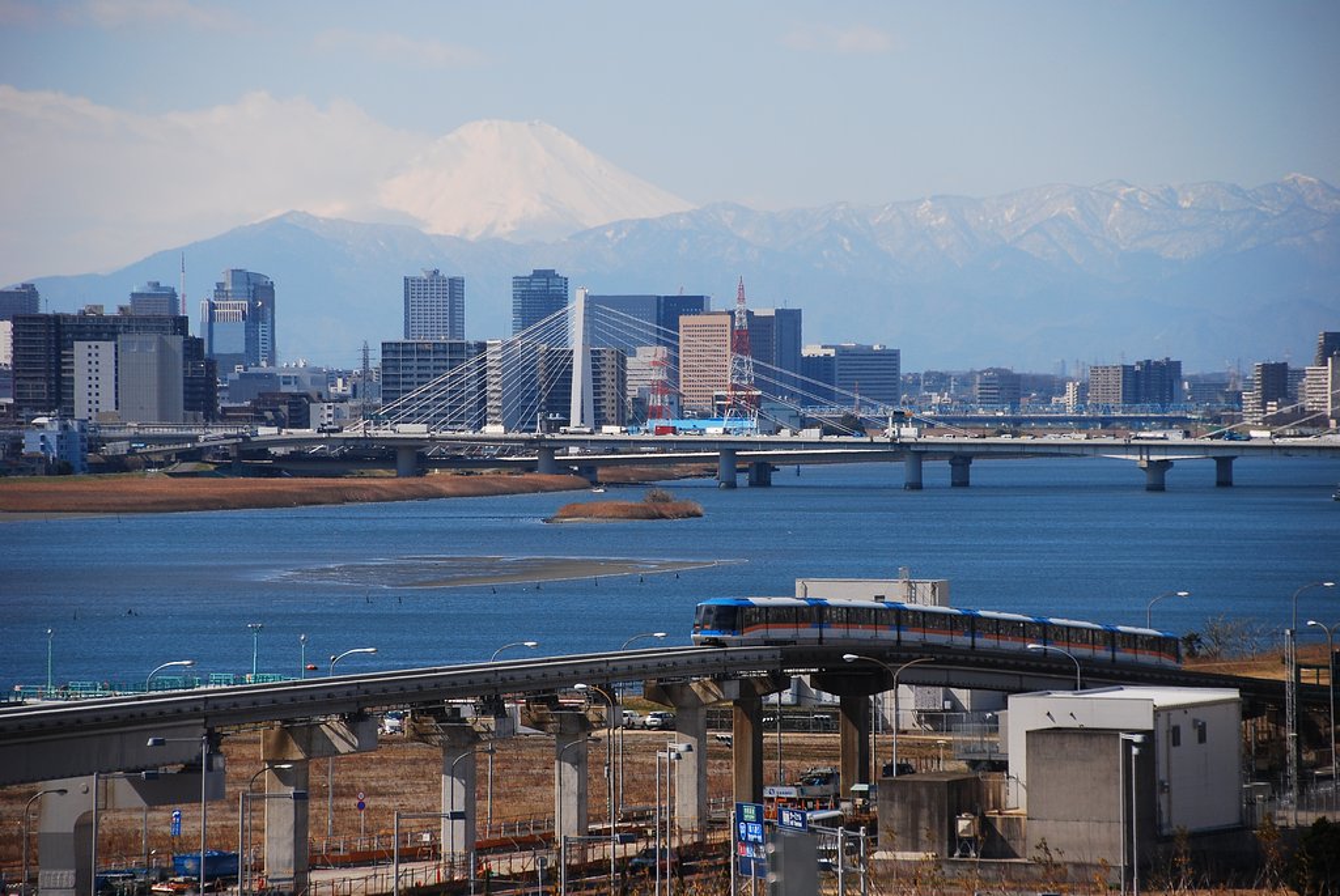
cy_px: 448
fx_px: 7824
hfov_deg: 9.8
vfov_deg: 6.6
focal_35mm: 210
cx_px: 670
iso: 160
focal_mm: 140
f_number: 6.3
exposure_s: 1/800
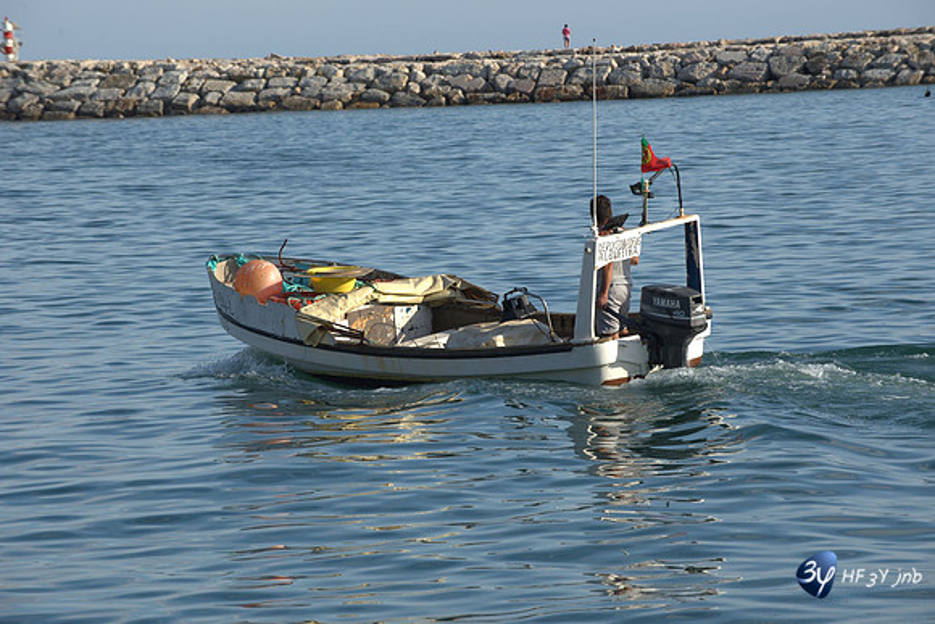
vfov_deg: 6.9
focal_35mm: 200
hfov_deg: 10.3
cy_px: 312
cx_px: 468
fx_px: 5195
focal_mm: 200
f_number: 10
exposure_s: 1/400
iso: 200
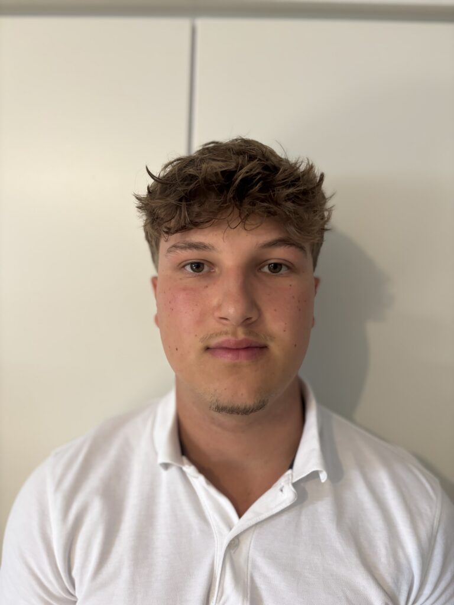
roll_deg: -2.9
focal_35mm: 26
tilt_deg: -1.7
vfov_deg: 67.3
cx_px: 227
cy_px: 302
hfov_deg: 53.1
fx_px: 455
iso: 250
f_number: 1.6
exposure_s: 1/50
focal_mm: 5.96
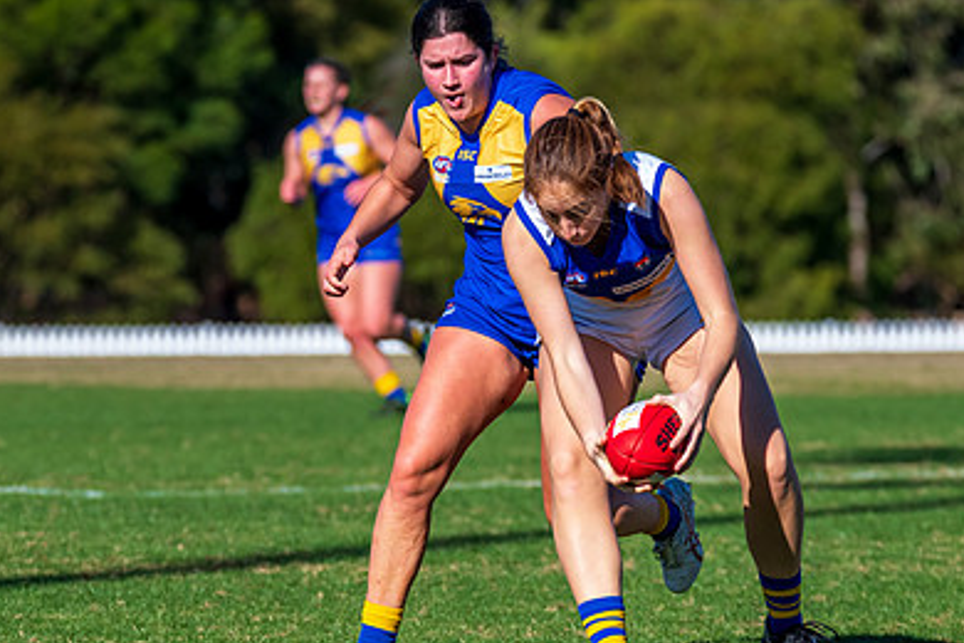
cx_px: 426
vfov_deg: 3.0
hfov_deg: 4.4
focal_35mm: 464
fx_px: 12424
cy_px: 397
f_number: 7.1
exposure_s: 1/2000
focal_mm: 280
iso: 800
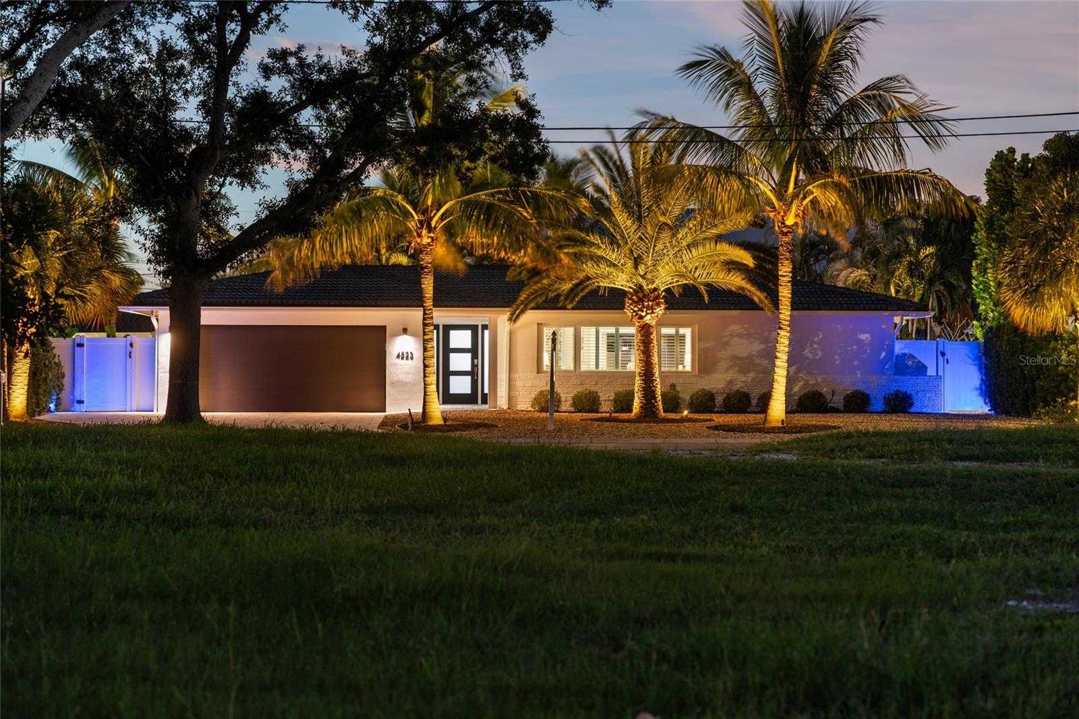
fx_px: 2547
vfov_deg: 16.1
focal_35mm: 85
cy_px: 360
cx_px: 540
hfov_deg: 23.9
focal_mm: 85
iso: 100
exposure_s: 13
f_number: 4.5
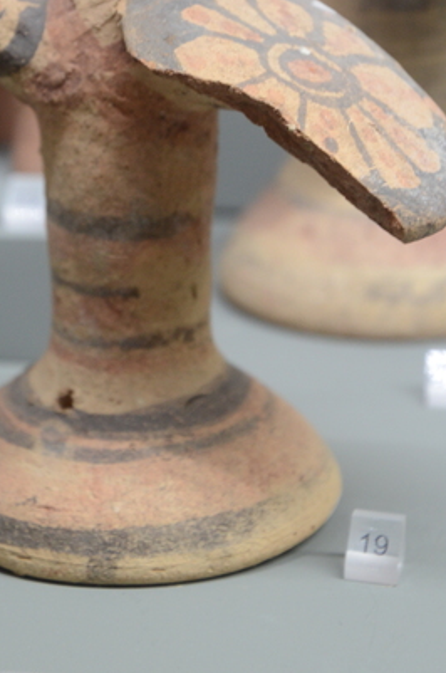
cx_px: 179
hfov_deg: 10.6
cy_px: 146
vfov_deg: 15.8
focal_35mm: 129
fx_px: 2405
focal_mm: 52
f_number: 5
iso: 1000
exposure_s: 1/15
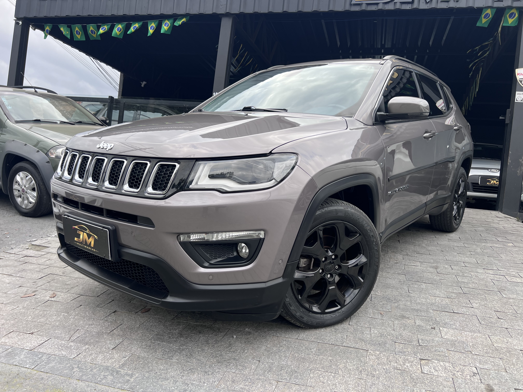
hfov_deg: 67.3
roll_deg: -6.1
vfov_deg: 53.1
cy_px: 196
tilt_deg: +0.3
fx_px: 393
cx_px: 262
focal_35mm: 26
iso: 50
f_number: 1.5
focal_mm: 5.7
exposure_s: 1/544
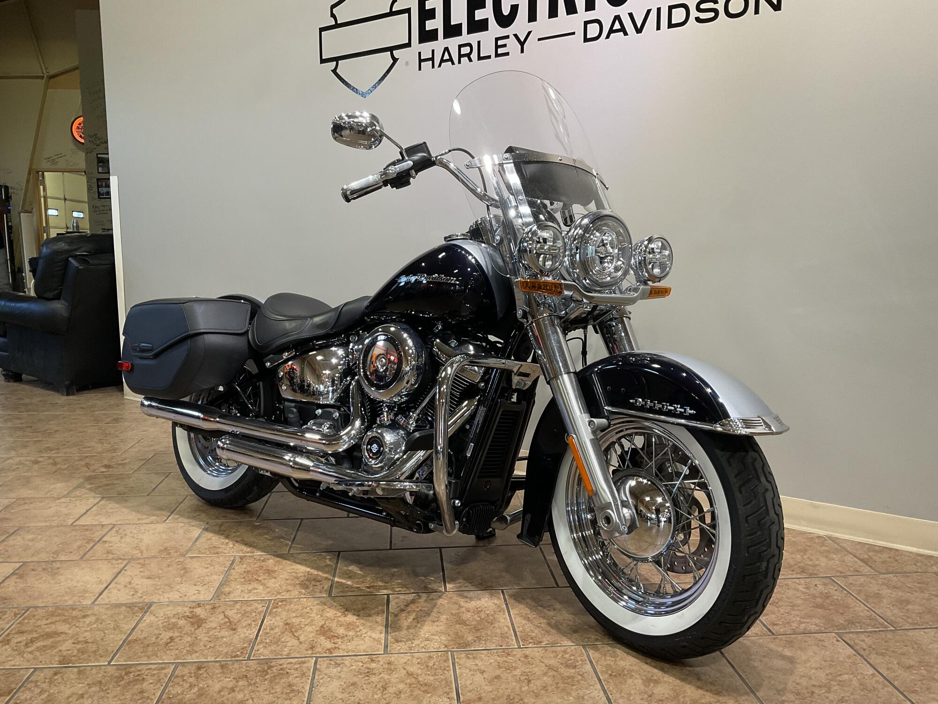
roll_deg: +0.1
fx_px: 786
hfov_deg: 61.7
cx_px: 469
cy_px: 352
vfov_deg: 48.2
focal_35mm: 29
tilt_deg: -8.8
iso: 64
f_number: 1.8
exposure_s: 1/60
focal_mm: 3
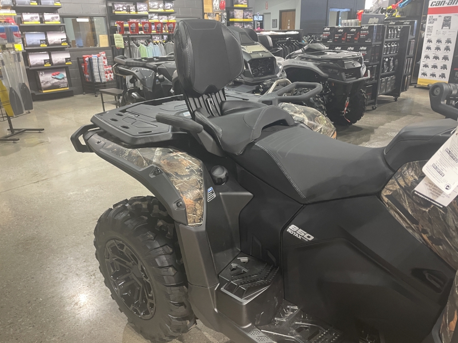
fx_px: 344
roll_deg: +0.8
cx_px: 229
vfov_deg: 53.1
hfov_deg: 67.3
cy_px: 172
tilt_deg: -18.7
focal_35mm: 26
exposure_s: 1/60
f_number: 1.6
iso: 250
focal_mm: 4.2
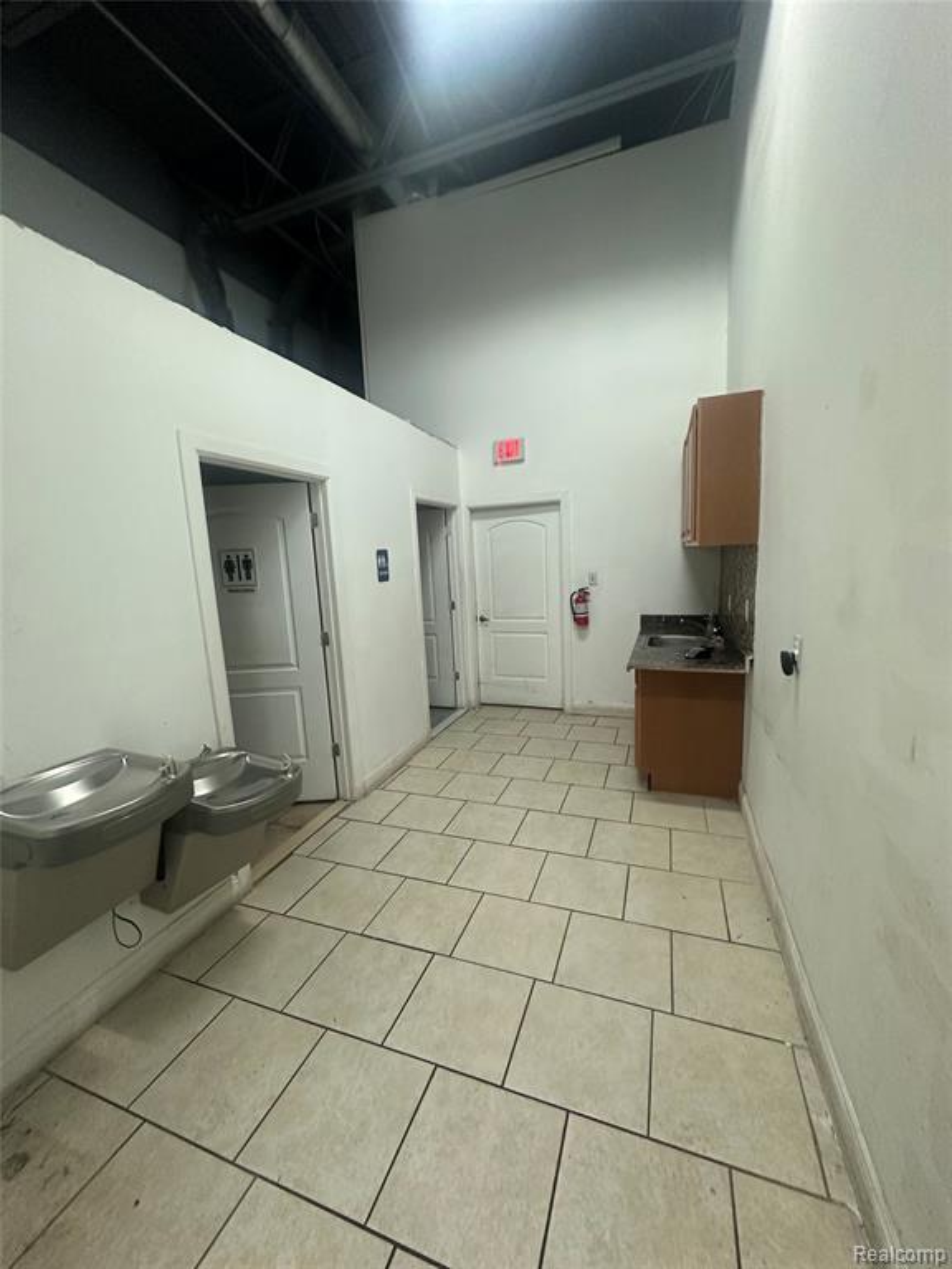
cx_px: 476
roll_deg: +2.1
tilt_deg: -8.2
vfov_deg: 102.1
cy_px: 634
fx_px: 513
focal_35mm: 14
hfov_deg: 85.7
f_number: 2.2
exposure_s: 1/60
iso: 400
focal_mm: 2.22
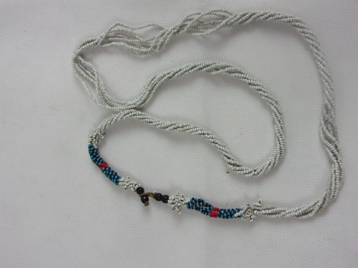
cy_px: 126
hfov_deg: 46.7
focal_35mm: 40
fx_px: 414
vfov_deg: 35.9
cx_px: 199
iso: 433
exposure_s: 1/125
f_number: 3.9
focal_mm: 5.1
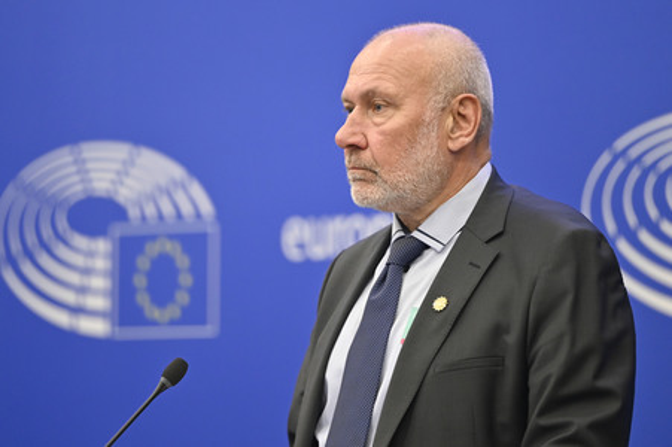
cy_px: 224
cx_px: 336
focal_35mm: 200
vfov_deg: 6.9
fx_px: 3730
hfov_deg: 10.3
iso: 2000
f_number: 2.8
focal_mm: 200
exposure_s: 1/320
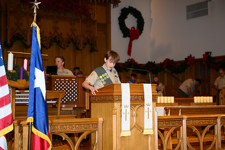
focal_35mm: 70
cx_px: 112
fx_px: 438
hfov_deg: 28.8
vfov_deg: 19.5
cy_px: 75
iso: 400
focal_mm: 70
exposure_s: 1/60
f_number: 4.5
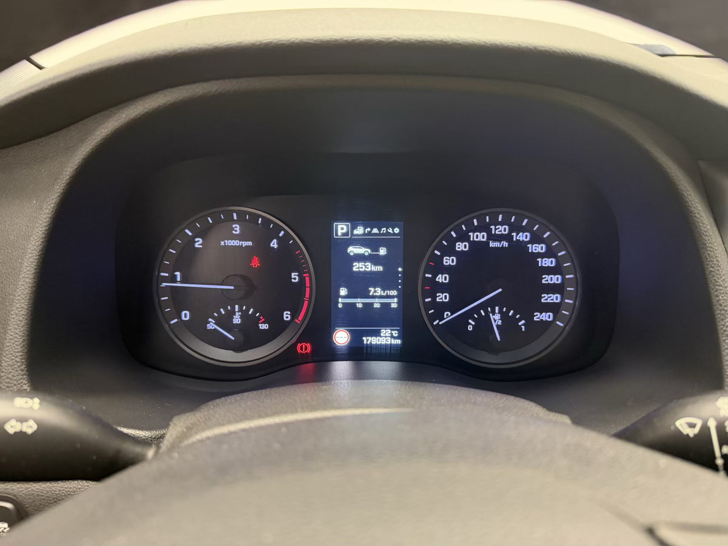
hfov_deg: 71.6
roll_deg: -0.7
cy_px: 273
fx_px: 505
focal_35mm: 24
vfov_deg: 56.8
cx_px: 364
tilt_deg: -28.9
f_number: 1.78
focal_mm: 6.76
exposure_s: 1/33
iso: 640
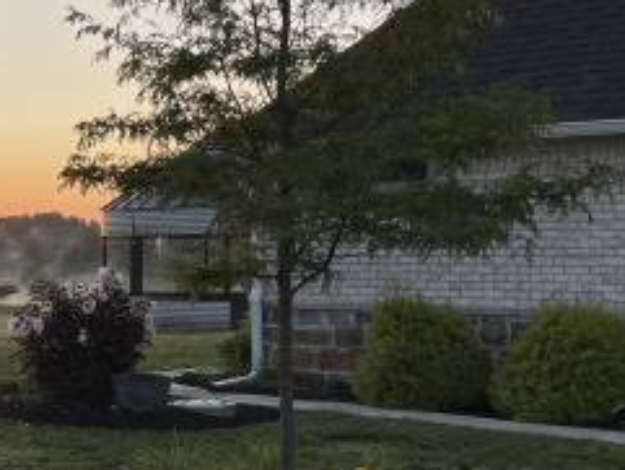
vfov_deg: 20.5
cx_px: -144
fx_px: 1301
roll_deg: -0.1
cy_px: 244
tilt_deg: -1.1
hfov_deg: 24.3
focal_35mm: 72
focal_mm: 5.1
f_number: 1.6
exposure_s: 1/848
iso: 32
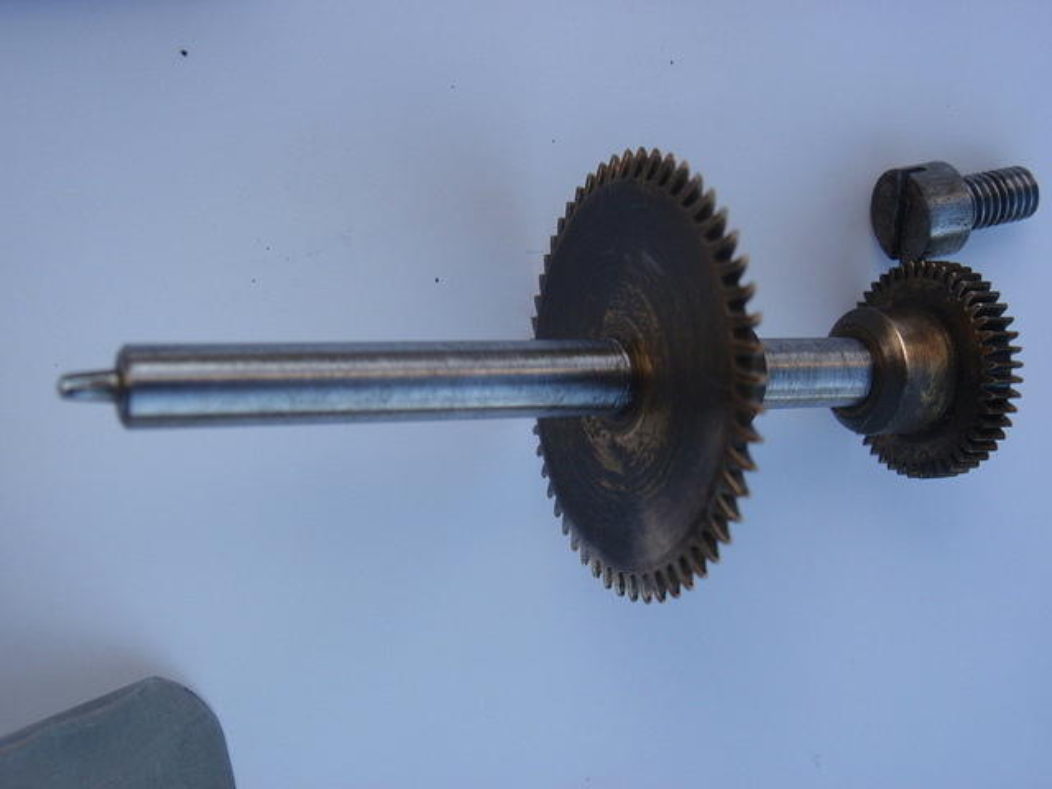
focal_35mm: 40
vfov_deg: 36.0
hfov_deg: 46.8
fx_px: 1216
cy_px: 394
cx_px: 526
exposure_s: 1/200
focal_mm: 7.25
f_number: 3.9
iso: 64
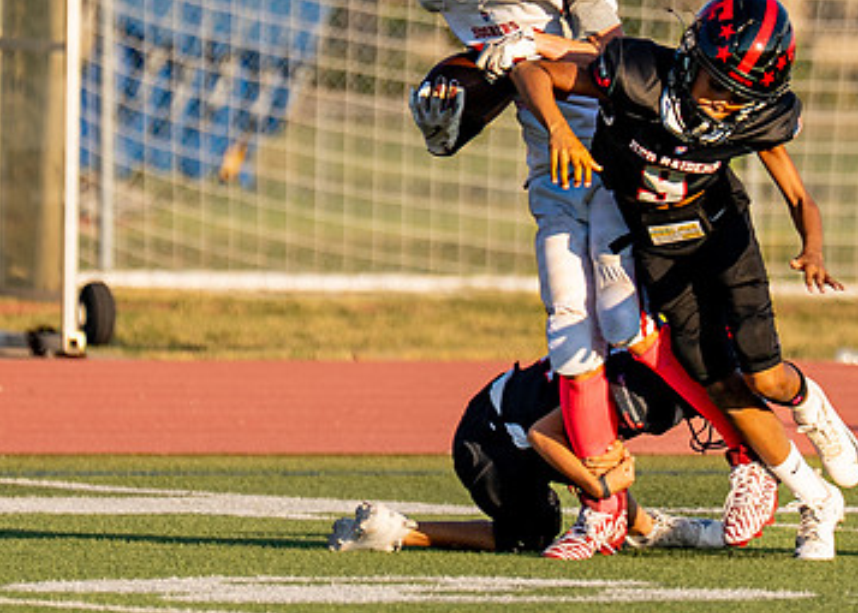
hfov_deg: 2.1
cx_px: 624
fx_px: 23052
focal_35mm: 946
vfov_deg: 1.5
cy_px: 295
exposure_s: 1/1250
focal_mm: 200
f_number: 2.8
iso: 100
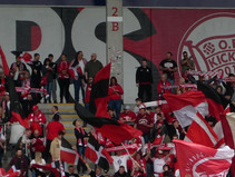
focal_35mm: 433
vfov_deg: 3.4
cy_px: 223
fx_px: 2945
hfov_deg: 4.6
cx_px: 303
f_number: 5.4
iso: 80
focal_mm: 25.6
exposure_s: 1/250
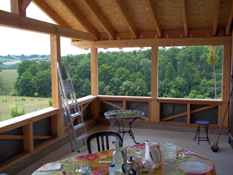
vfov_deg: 39.7
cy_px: 88
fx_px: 242
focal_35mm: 36
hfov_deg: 51.4
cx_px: 116
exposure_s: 1/400
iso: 80
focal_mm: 6.5
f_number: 3.1
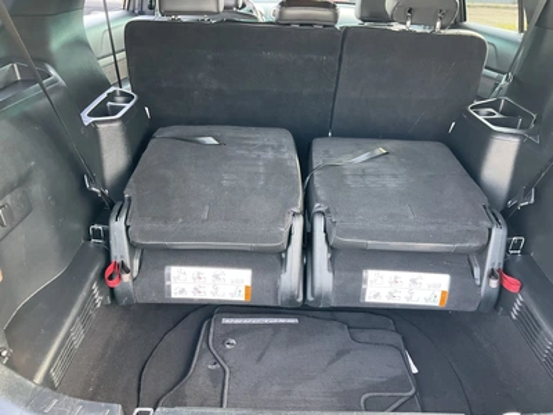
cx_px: 276
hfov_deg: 61.7
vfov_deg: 48.2
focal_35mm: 29
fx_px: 463
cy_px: 208
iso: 125
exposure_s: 1/60
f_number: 1.8
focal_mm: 3
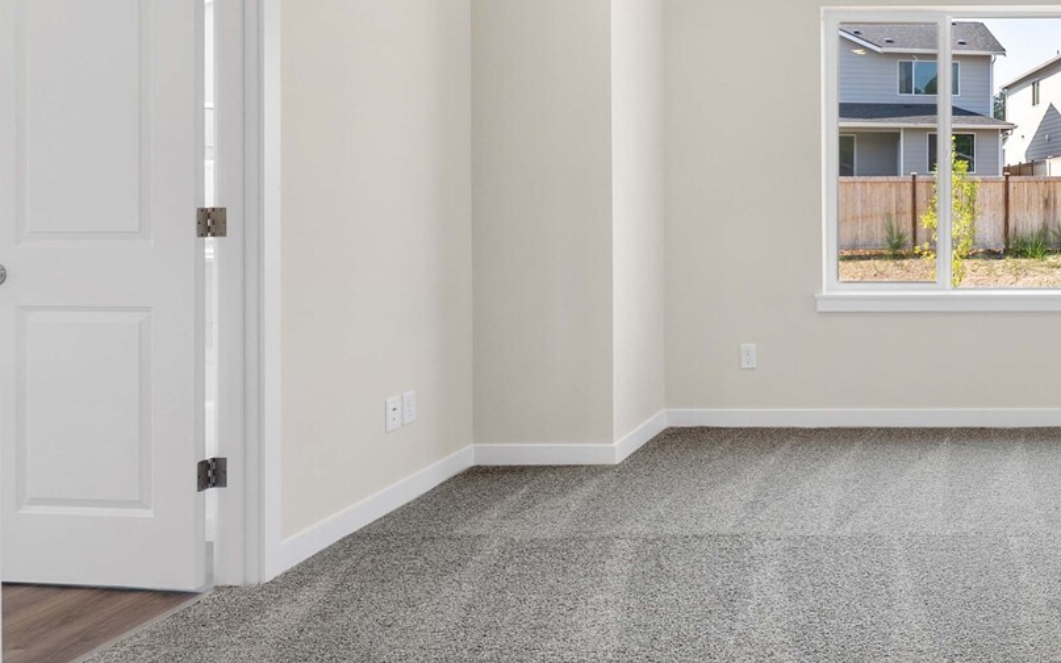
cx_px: 971
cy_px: 213
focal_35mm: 30
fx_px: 867
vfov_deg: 41.2
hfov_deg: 54.2
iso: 1000
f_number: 7.1
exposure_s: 1/20
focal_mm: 14
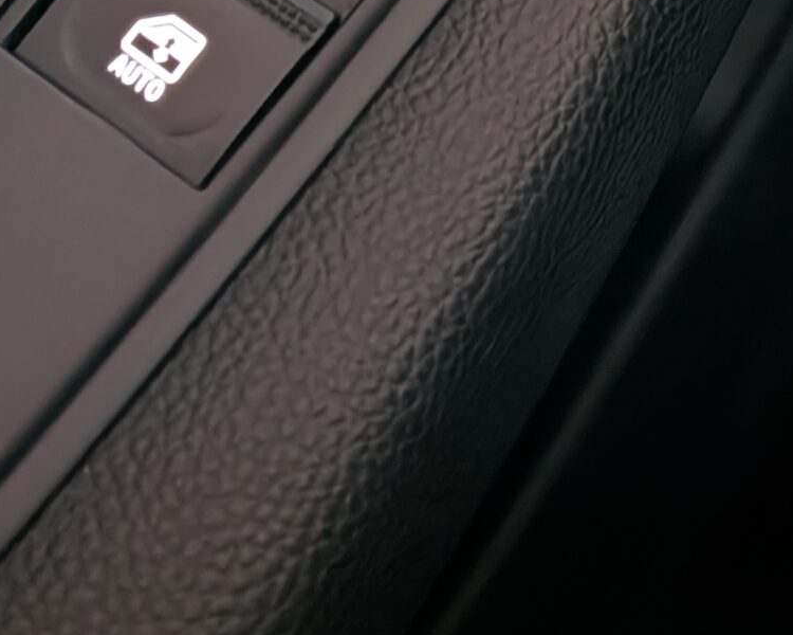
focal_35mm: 80
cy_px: -168
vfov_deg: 18.0
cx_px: 148
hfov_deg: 23.5
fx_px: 1878
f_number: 1.7
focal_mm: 4.53
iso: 692
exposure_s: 1/4
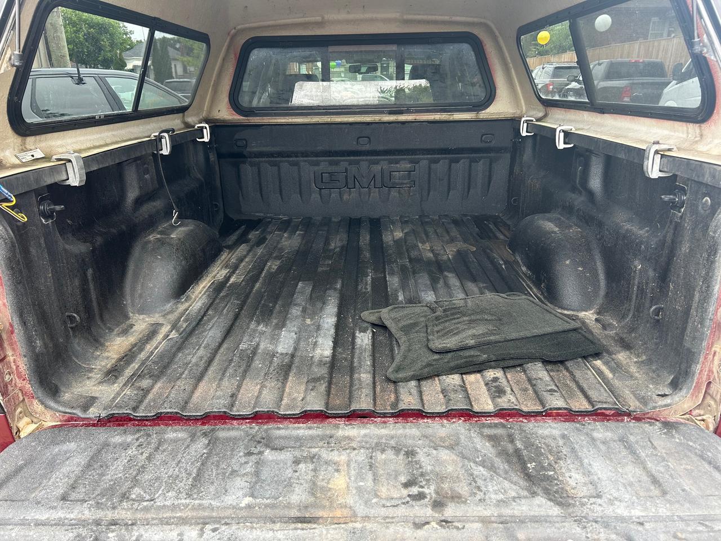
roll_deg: +1.8
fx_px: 542
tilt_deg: -20.7
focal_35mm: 26
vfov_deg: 53.1
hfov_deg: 67.3
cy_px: 270
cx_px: 360
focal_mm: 5.7
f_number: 1.5
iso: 40
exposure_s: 1/121
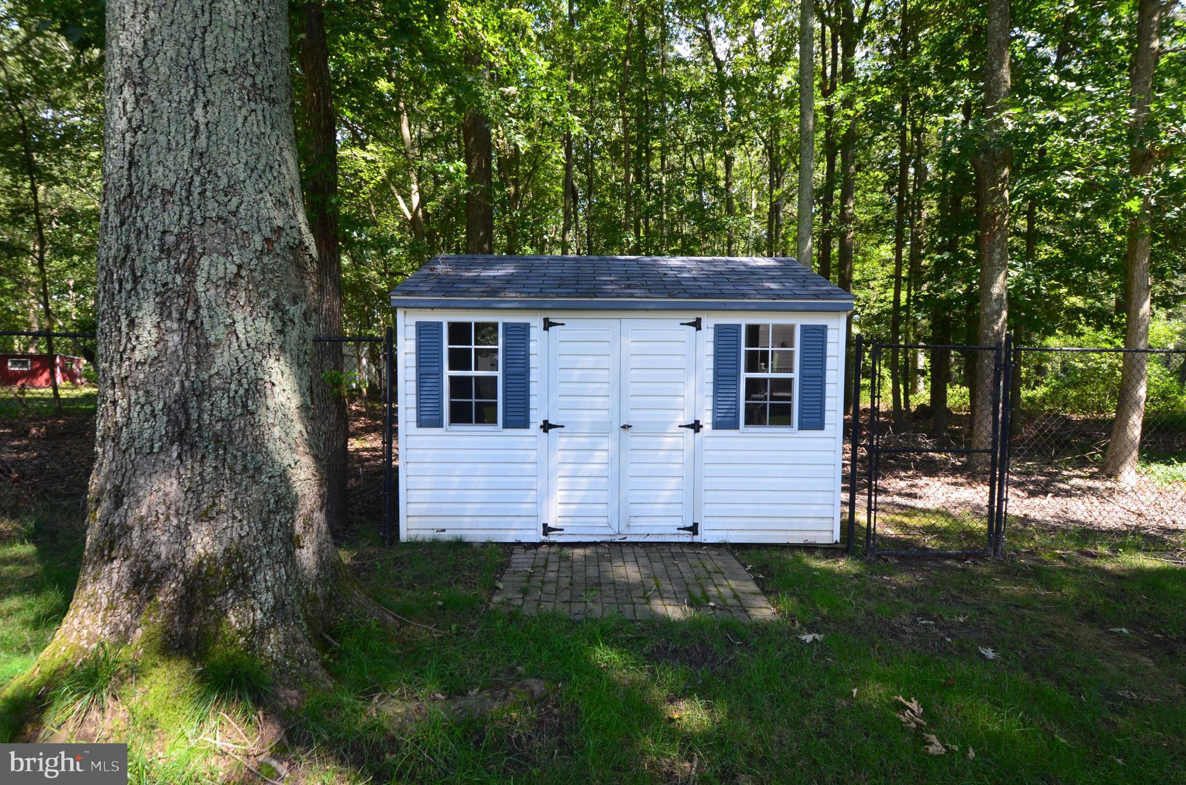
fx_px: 493
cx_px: 593
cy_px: 392
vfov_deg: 77.1
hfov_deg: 100.5
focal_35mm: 15
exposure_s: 1/80
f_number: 8
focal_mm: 10
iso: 400
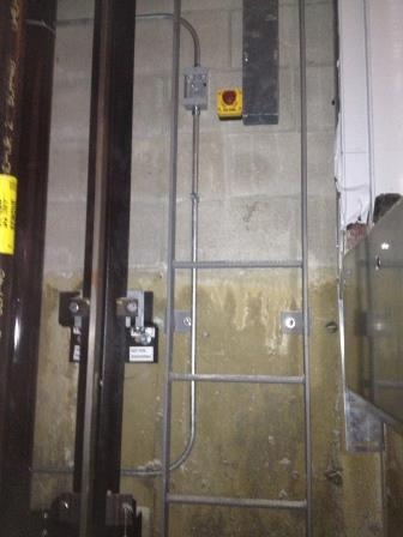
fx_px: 543
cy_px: 268
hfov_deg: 40.7
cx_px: 202
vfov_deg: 52.6
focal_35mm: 35
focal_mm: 4.28
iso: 400
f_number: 2.4
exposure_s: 1/16
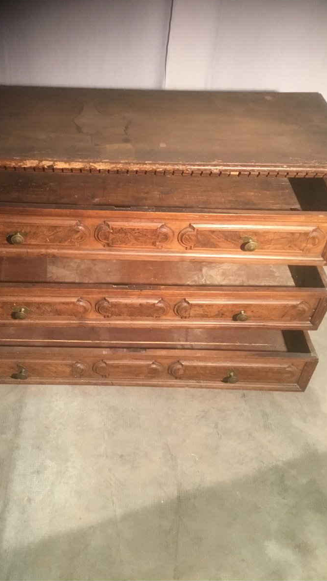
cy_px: 290
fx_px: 524
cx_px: 115
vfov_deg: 58.0
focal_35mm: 34
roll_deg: -3.1
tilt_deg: -41.3
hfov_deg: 34.4
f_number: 2.4
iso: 200
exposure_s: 1/20
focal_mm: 3.3
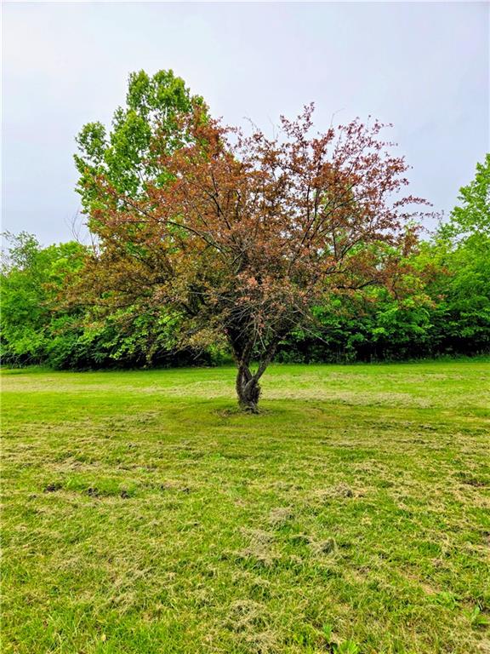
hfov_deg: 58.9
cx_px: 245
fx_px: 434
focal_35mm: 23
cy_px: 327
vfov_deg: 73.9
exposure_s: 1/1874
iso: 25
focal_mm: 5.4
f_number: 1.8
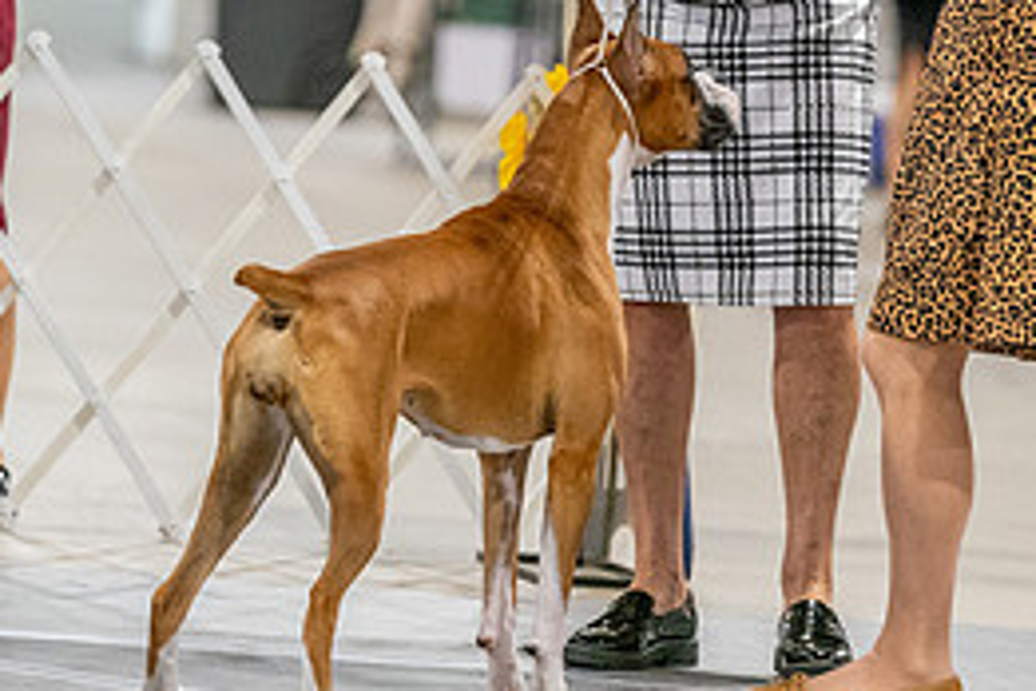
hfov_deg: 5.8
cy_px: 6
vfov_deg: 3.8
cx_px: 572
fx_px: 10302
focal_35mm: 358
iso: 6400
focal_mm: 161
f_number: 3.5
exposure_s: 1/250
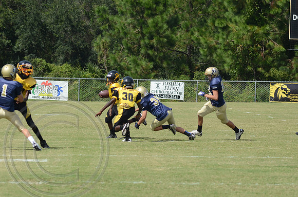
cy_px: 98
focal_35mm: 300
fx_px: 2478
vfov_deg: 4.6
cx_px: 149
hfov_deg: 6.9
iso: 400
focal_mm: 200
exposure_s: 1/1000
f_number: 9
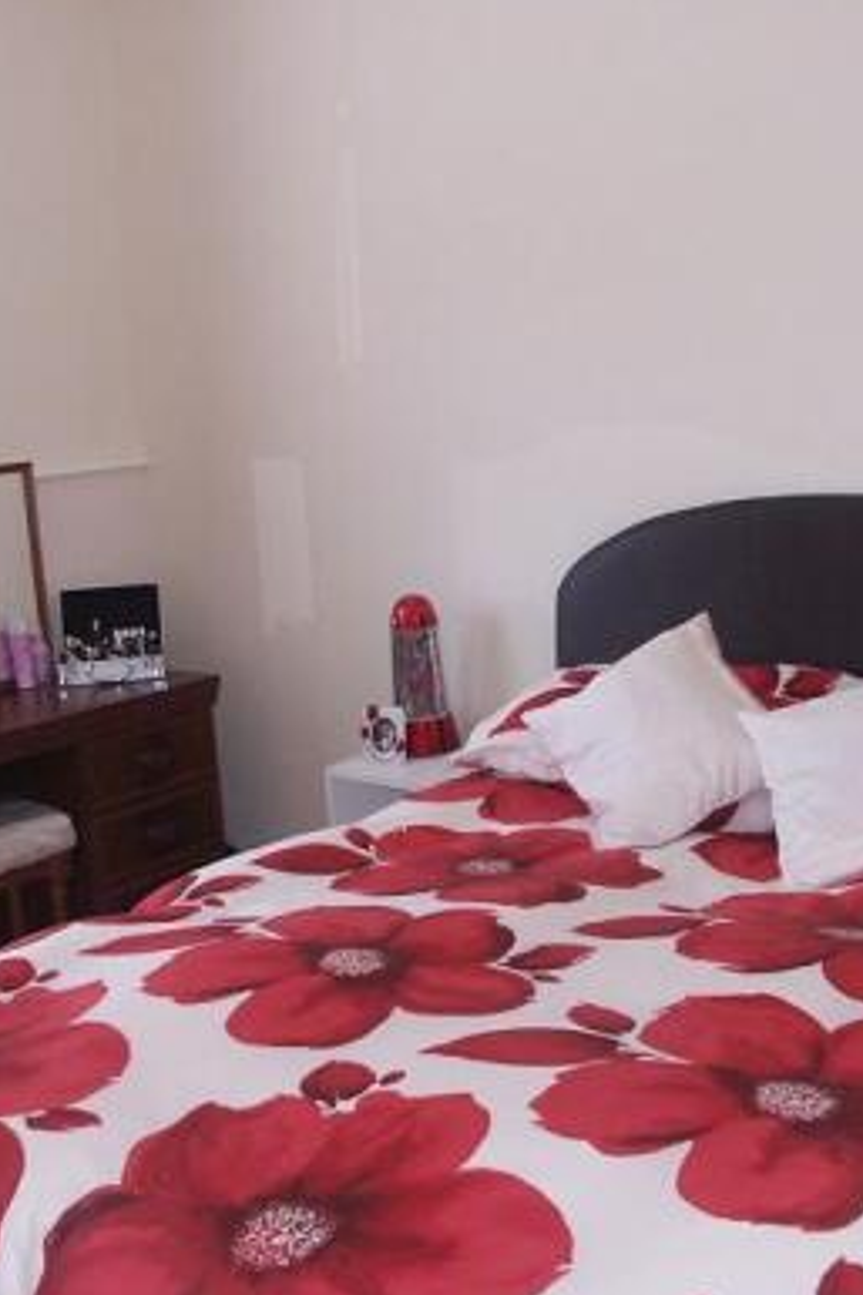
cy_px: 639
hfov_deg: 30.4
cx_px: 348
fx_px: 1583
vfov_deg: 44.5
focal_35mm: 44
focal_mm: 7.43
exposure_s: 1/180
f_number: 2.8
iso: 200
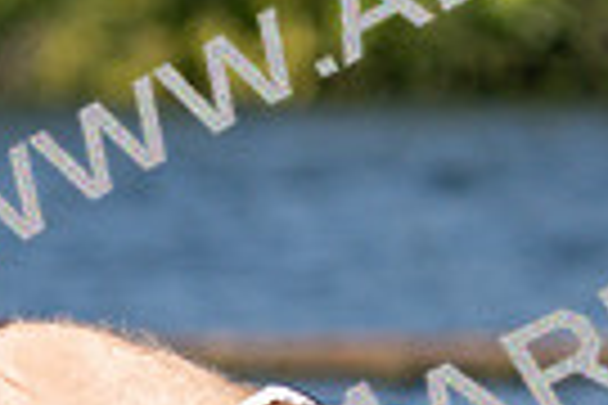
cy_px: 349
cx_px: -419
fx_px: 14996
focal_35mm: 888
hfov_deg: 2.3
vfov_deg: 1.5
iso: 250
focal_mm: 207
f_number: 5.6
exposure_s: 1/2000
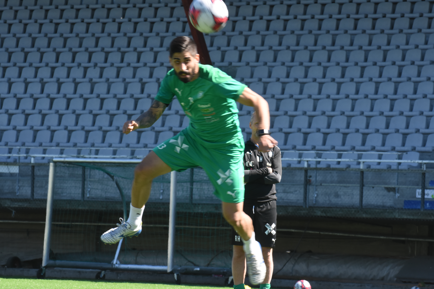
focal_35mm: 129
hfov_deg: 15.9
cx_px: 217
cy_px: 144
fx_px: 1555
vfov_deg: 10.6
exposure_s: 1/320
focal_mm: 86
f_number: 14
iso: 800
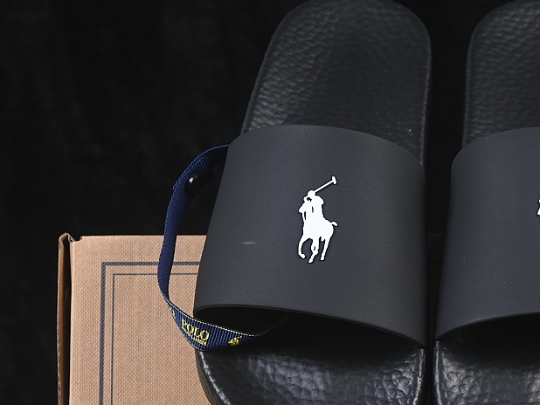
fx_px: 1966
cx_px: 427
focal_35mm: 126
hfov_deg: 15.5
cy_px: 283
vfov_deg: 11.8
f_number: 6.3
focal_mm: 50
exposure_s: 1/60
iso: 160
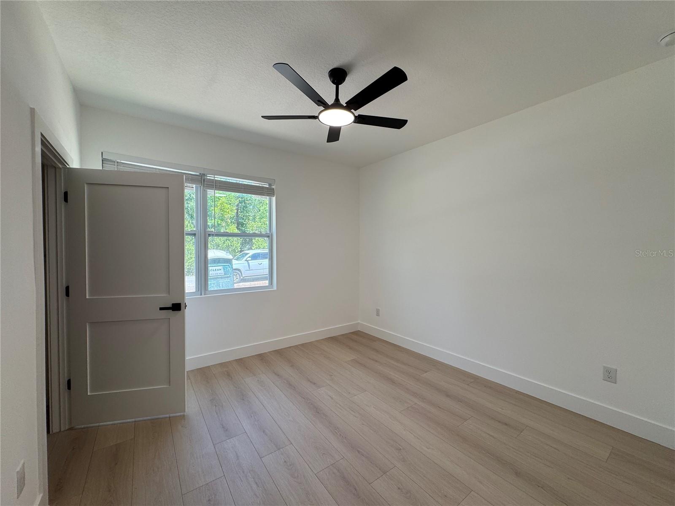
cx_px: 338
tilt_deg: -2.1
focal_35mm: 14
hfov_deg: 102.1
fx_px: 273
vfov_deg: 85.7
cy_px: 253
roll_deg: -0.7
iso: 50
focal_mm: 2.22
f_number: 2.2
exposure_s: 1/120
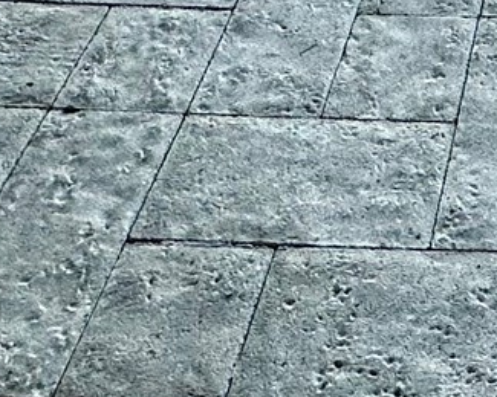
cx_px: 662
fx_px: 1265
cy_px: -614
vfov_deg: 12.8
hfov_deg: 20.2
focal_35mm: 86
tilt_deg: -17.5
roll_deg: -1.0
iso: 40
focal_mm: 2.22
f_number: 2.2
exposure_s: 1/626
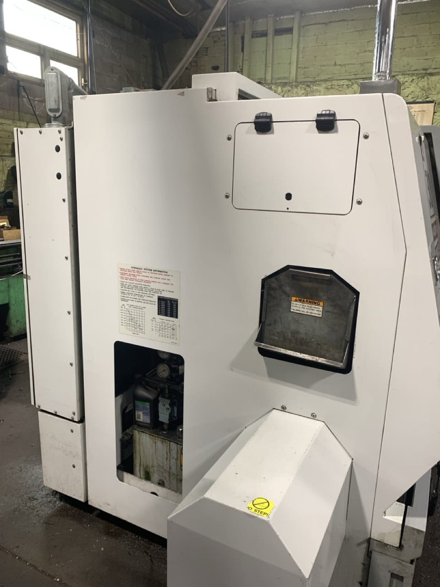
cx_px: 220
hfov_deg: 53.1
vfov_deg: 67.3
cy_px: 294
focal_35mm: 26
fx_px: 441
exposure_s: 1/64
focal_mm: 4.2
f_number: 1.8
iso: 100
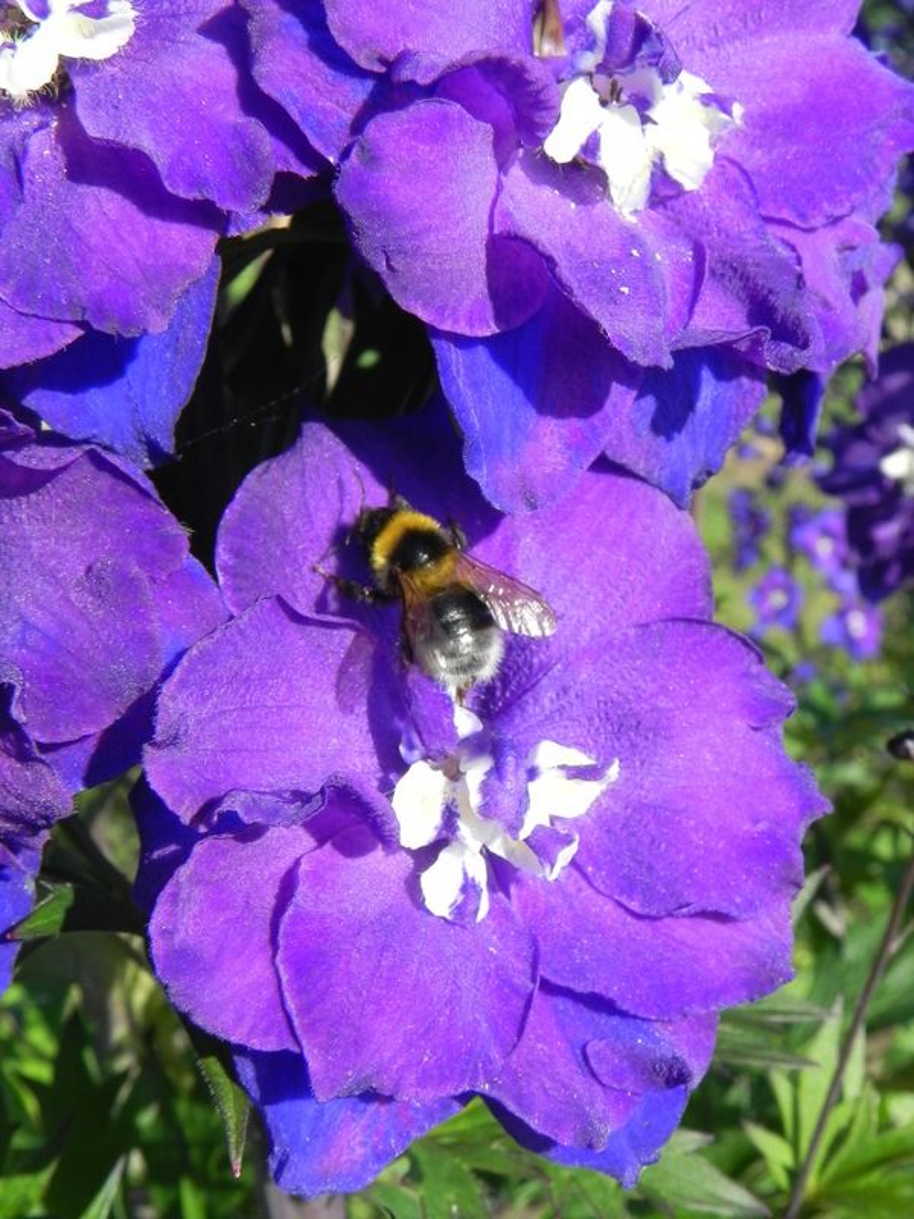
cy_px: 610
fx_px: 1619
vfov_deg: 41.2
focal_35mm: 46
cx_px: 457
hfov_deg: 31.5
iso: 160
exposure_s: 1/263
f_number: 6.3
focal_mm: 8.2
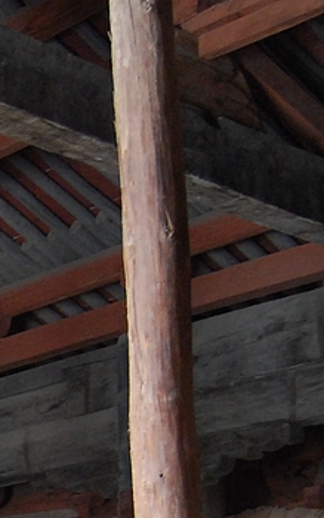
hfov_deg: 10.6
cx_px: -357
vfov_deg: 17.9
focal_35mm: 112
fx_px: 1581
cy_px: 587
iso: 800
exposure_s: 1/13
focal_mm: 20
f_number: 3.8
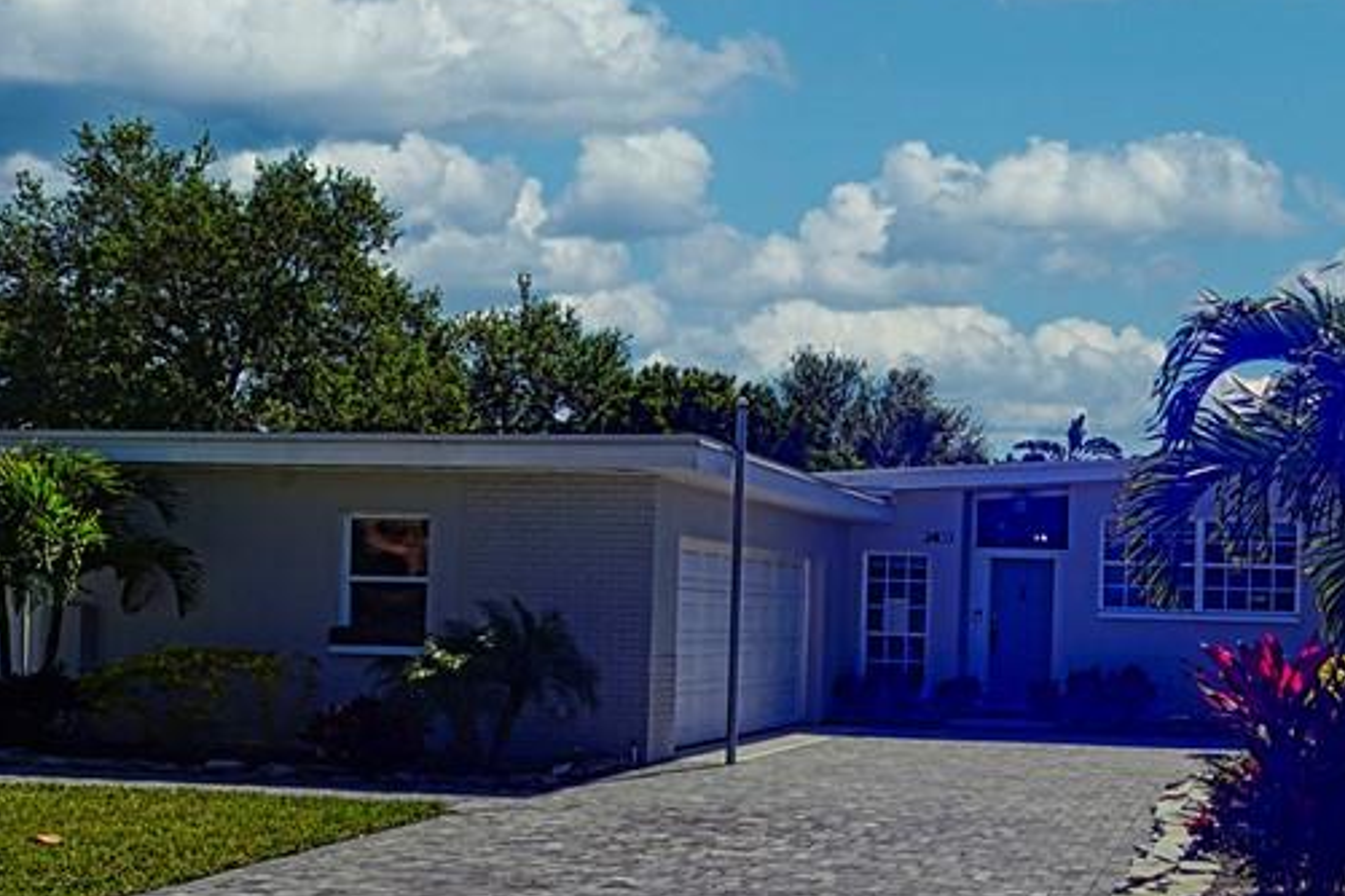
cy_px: 596
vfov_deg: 33.9
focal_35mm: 39
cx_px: 1109
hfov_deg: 46.5
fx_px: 1457
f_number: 10
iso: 100
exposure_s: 1/250
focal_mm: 18
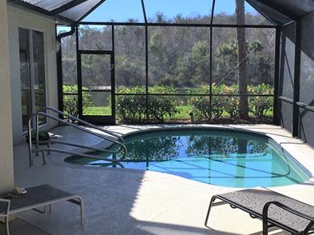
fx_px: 426
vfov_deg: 30.9
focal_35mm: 47
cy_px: 118
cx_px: 204
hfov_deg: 40.0
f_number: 2.2
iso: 25
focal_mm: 4.15
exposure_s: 1/265
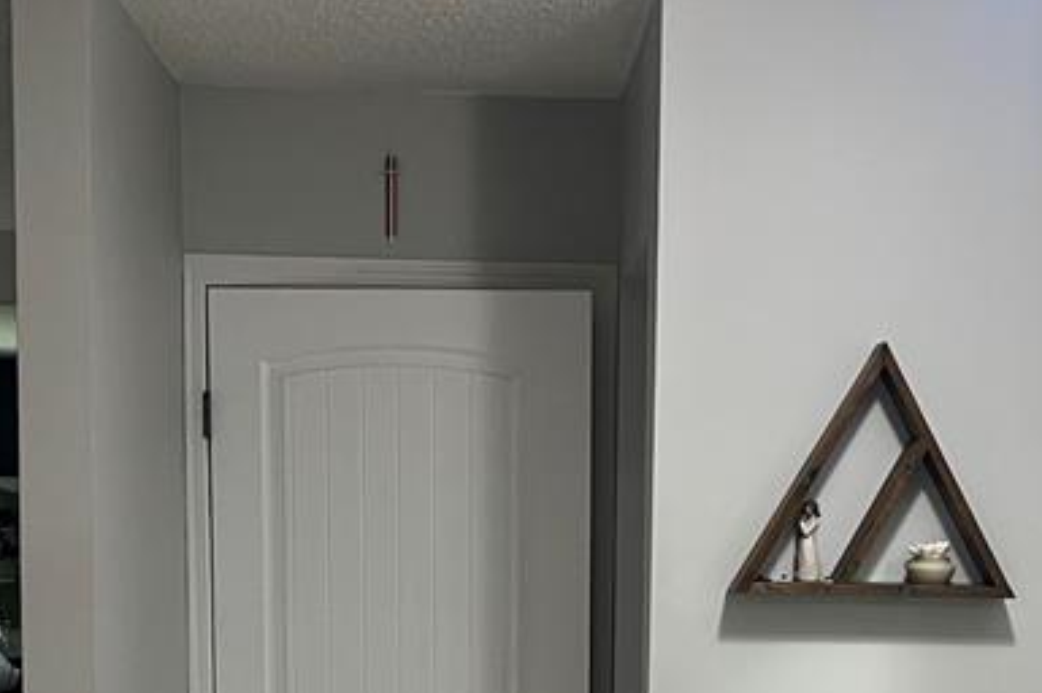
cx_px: 639
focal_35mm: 72
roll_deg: -1.7
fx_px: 2082
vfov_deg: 18.3
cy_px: 734
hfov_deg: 28.0
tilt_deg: -2.6
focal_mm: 5.1
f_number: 1.6
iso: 125
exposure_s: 1/60
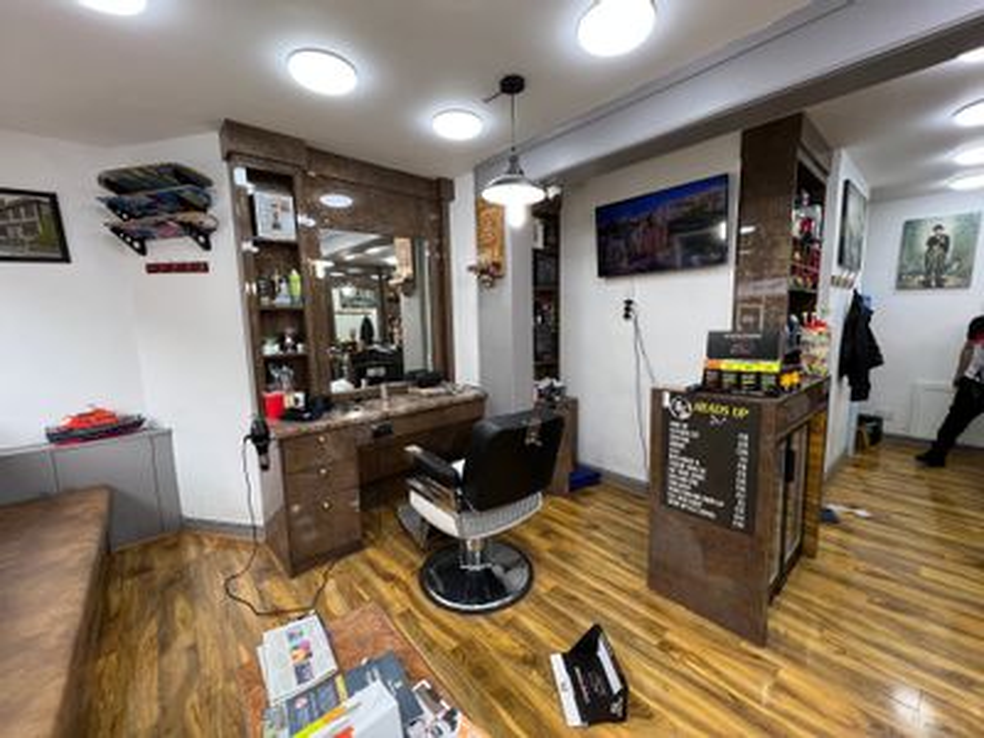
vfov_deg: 89.9
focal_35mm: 13
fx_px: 370
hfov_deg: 106.2
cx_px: 492
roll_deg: +1.9
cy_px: 369
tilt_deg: -6.6
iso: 50
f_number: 1.8
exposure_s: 1/100
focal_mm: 1.57
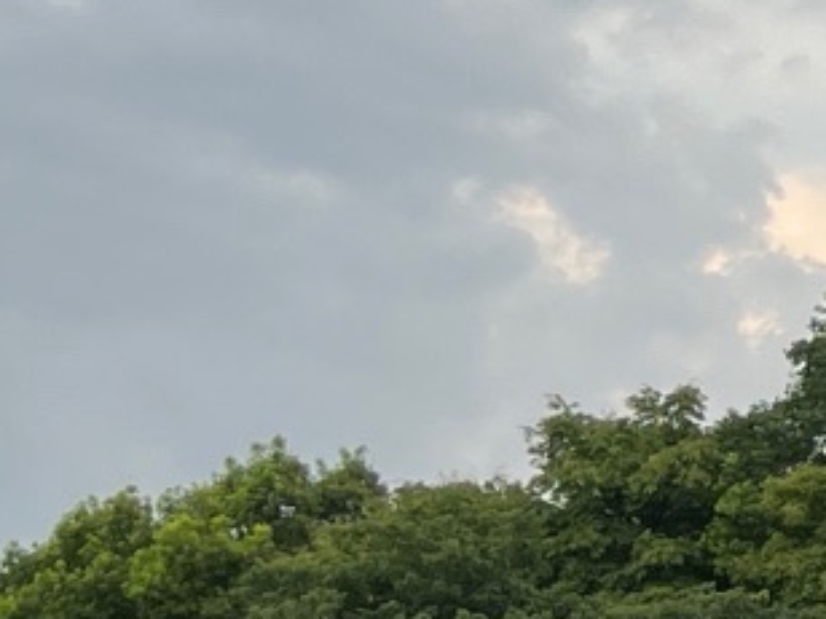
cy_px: 528
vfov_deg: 8.8
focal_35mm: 169
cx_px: 2419
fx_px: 4033
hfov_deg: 9.4
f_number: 1.6
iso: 32
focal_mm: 5.1
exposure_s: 1/135
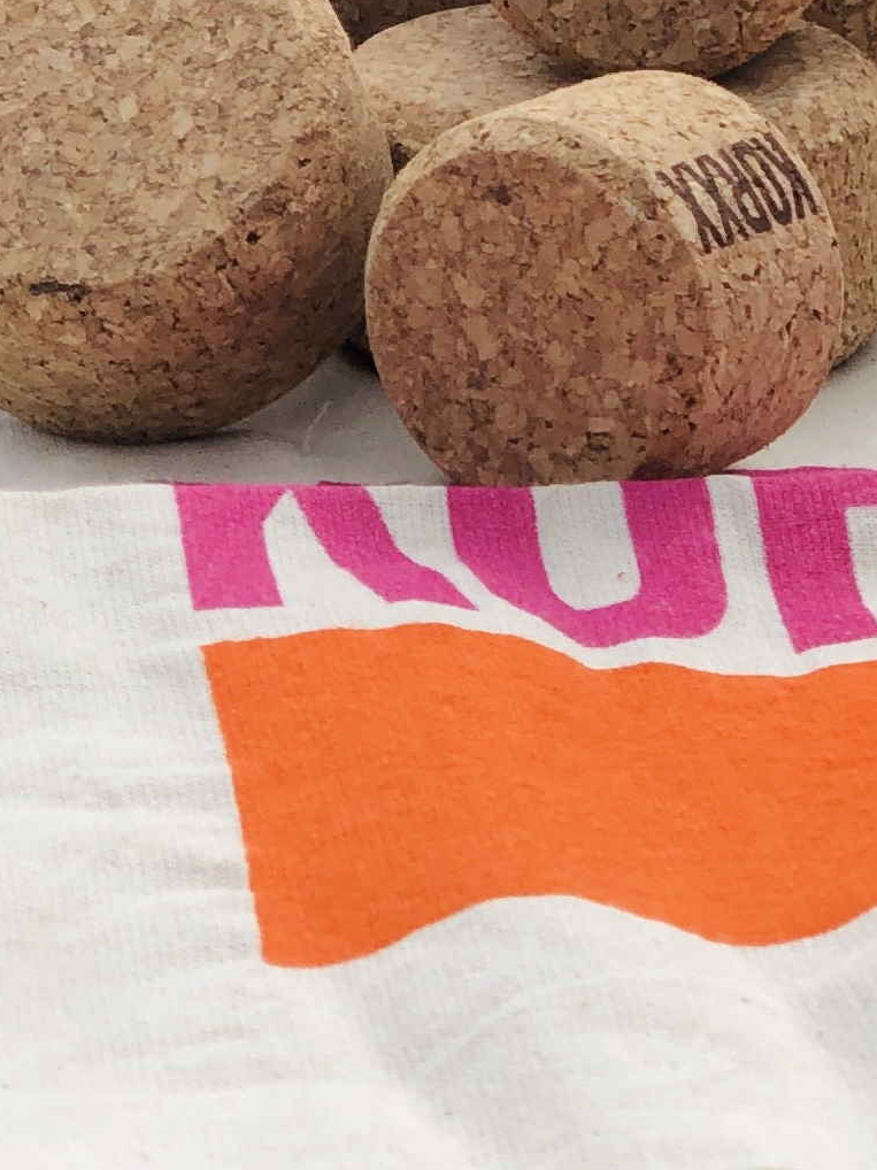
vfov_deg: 9.4
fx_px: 6962
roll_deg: +0.4
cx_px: 710
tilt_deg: -8.4
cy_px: -484
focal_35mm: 206
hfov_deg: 7.2
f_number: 2.4
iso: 16
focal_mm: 6
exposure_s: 1/800
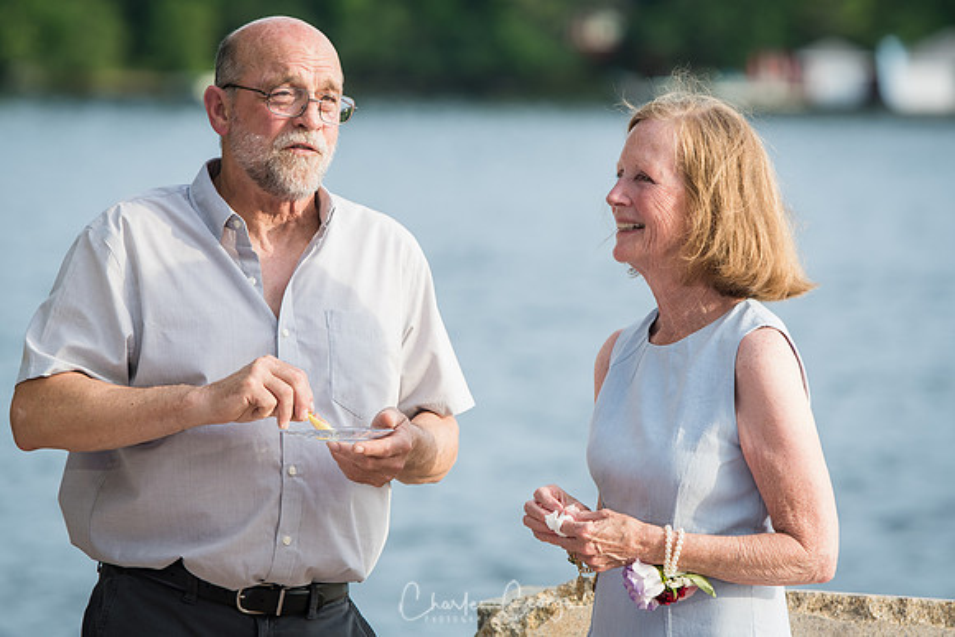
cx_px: 478
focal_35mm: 285
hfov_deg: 7.2
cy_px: 318
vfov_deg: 4.8
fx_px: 7562
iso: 200
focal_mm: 190
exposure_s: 1/320
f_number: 4
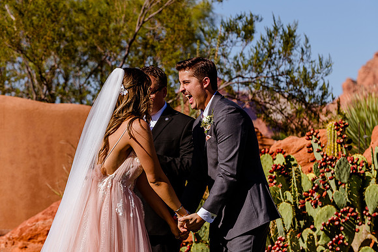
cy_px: 85
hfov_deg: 11.5
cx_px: 131
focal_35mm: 179
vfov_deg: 7.7
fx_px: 1879
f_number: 6.3
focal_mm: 135
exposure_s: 1/800
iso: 200
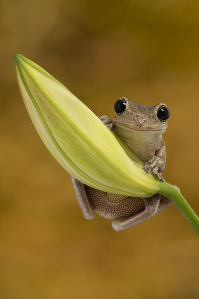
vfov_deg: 22.6
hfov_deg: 15.2
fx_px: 746
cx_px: 100
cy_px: 150
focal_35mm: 90
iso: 50
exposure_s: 1/160
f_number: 18
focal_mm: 90
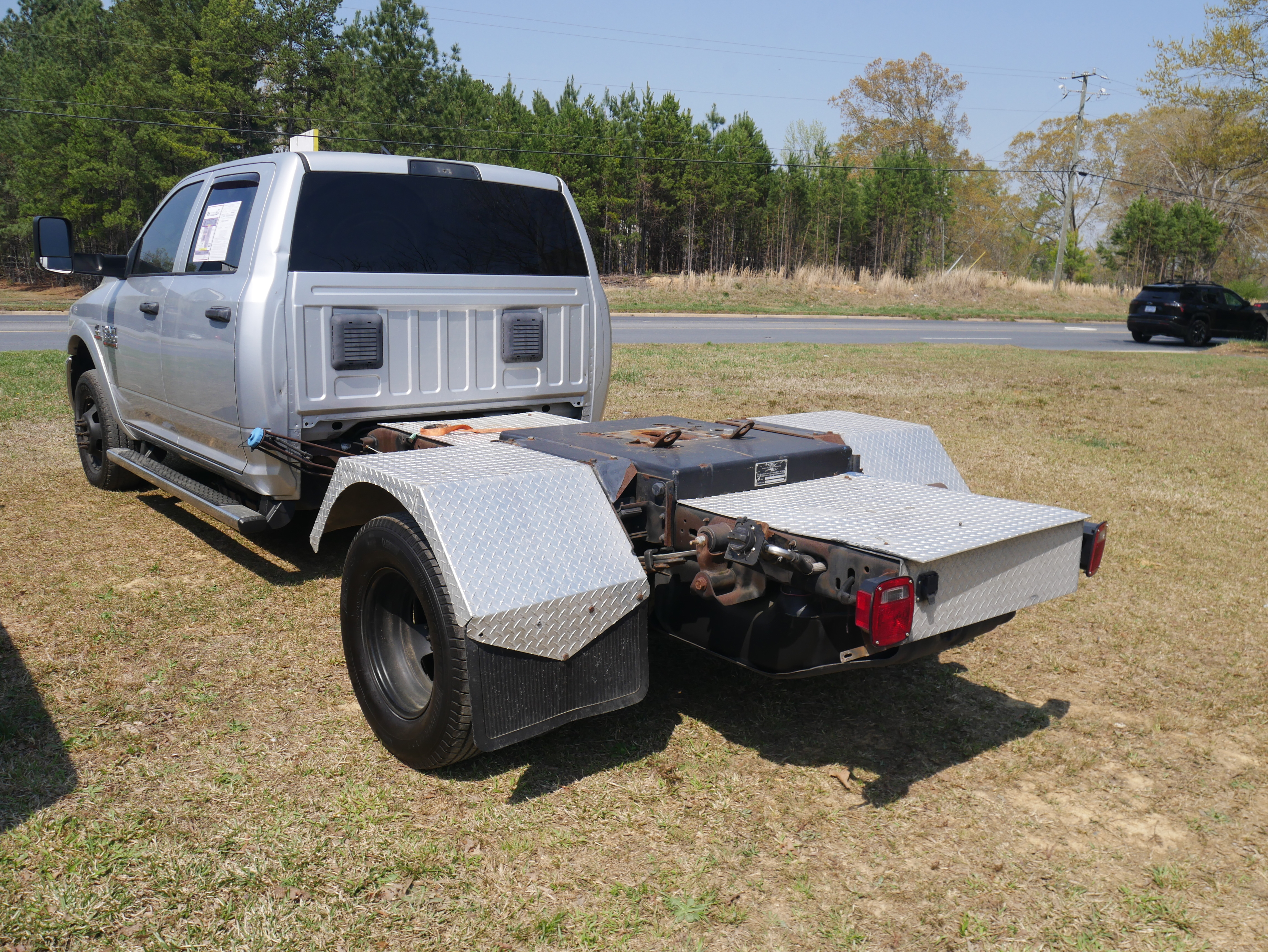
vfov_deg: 49.8
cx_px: 634
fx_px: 1026
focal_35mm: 28
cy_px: 476
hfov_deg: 63.4
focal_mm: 14
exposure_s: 1/500
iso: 200
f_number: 8
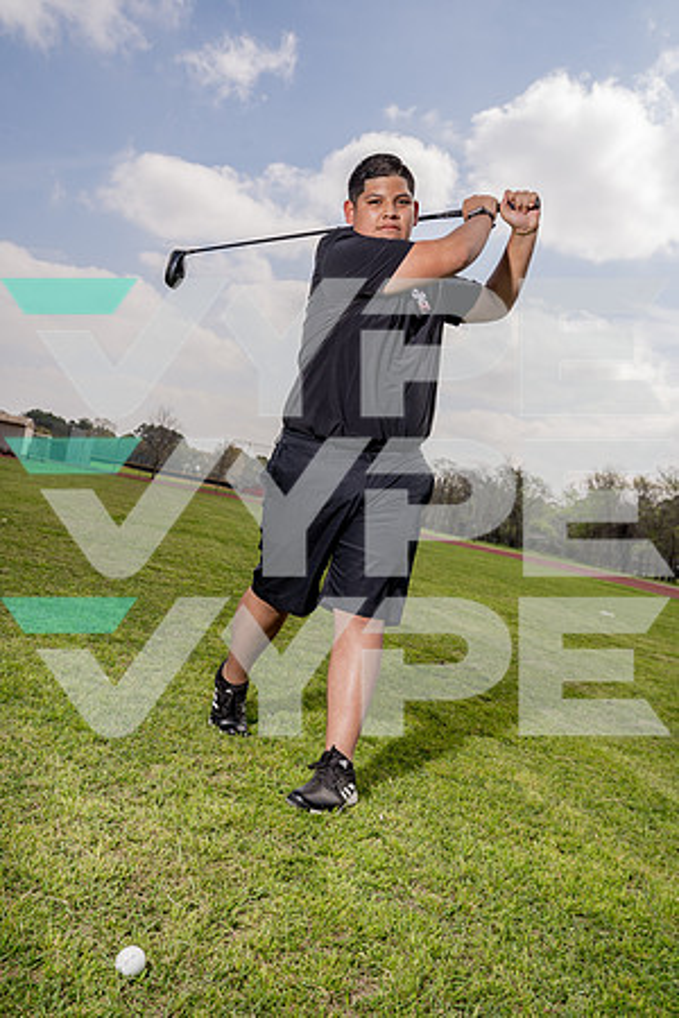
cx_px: 340
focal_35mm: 35
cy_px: 509
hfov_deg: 37.9
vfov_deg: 54.4
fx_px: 990
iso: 100
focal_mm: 35
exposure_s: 1/250
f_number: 7.1
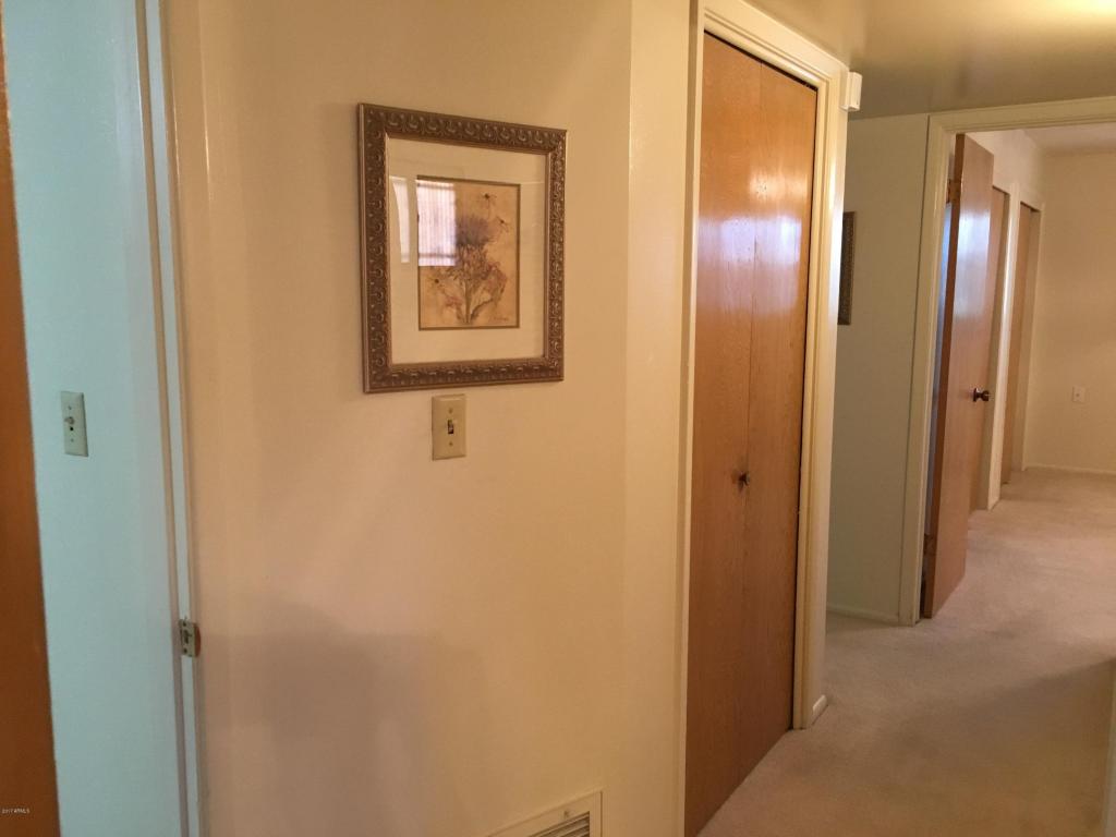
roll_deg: -0.9
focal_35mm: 29
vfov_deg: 48.2
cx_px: 558
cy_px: 418
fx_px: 935
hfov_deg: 61.7
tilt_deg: -8.4
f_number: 2.2
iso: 200
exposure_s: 1/30
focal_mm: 4.15
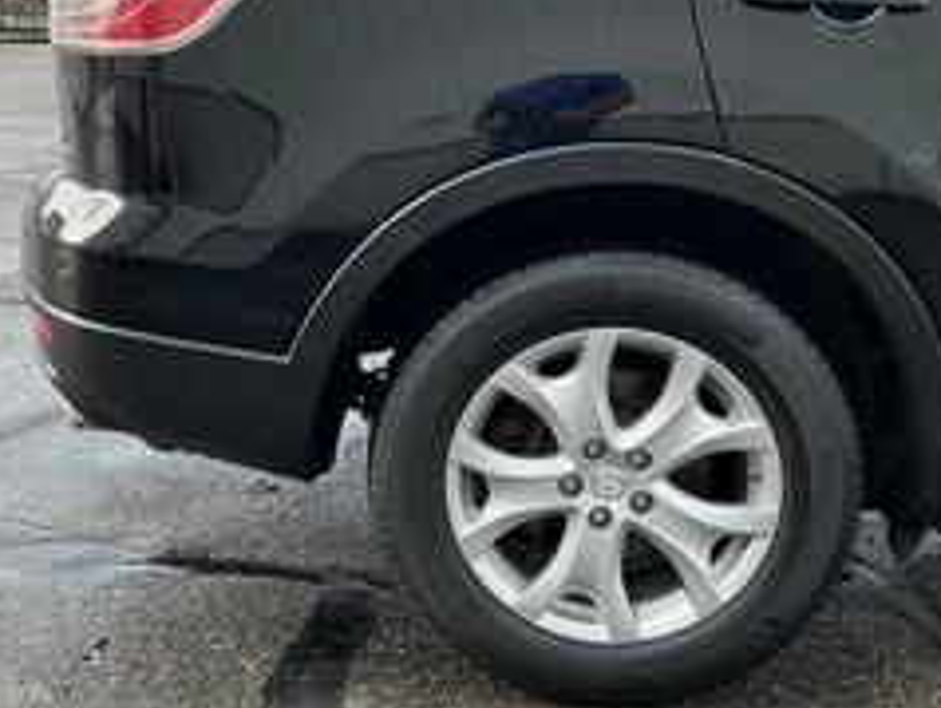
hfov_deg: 40.0
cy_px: 261
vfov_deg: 30.8
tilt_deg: -10.1
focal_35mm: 47
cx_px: 336
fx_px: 1279
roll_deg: +0.7
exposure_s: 1/122
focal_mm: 3
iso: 25
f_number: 1.8
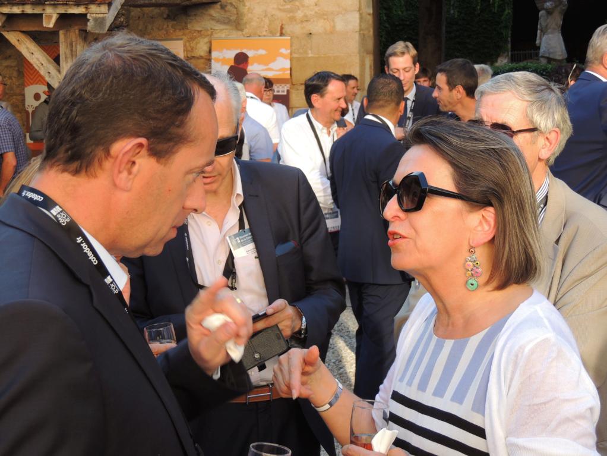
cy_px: 228
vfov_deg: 24.4
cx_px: 304
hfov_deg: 32.2
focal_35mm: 60
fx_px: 1052
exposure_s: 1/100
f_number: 3.7
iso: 100
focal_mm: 10.7
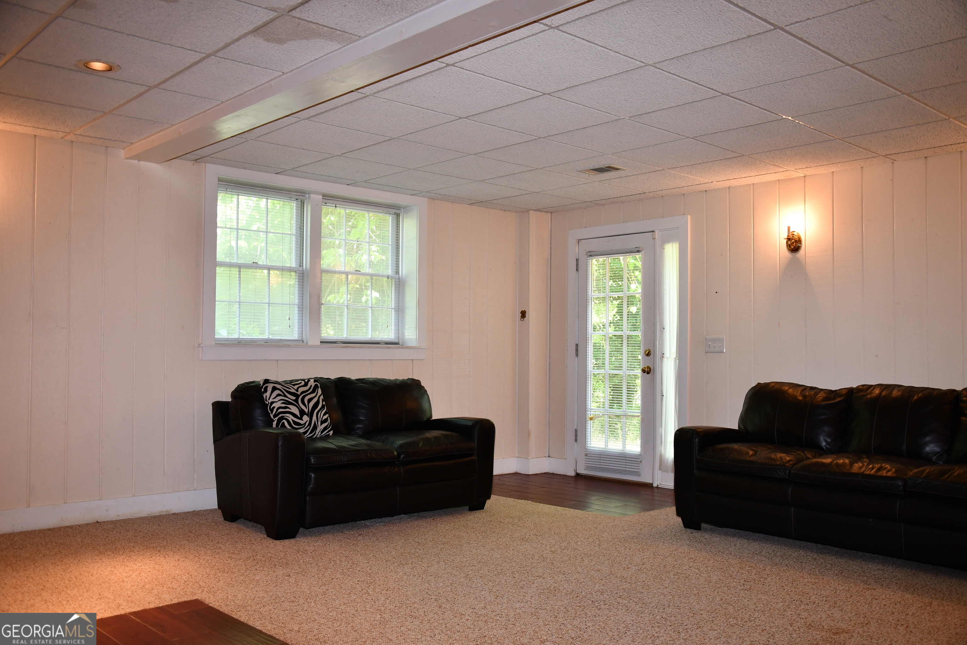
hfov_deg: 60.3
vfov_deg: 42.3
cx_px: 484
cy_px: 322
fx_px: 833
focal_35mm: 31
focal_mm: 21
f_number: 4
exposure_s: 1/60
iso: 500
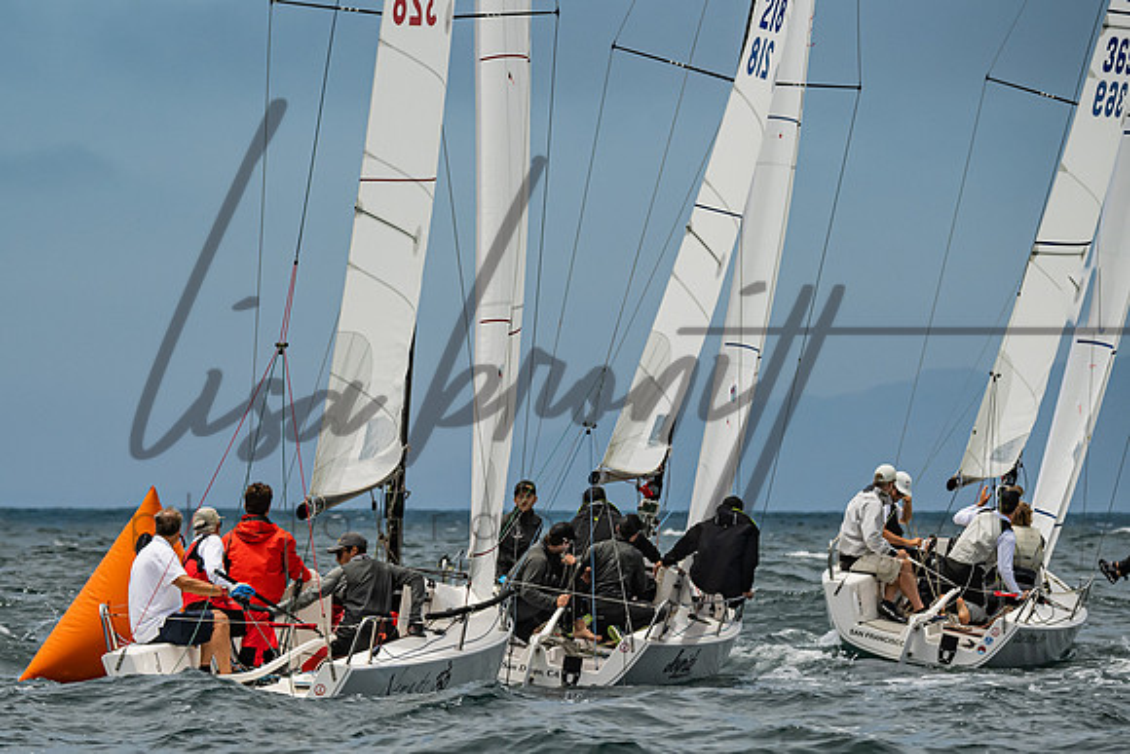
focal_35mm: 325
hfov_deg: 6.3
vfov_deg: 4.2
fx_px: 10201
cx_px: 216
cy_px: 498
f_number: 6.3
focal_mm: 200
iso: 400
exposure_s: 1/3200
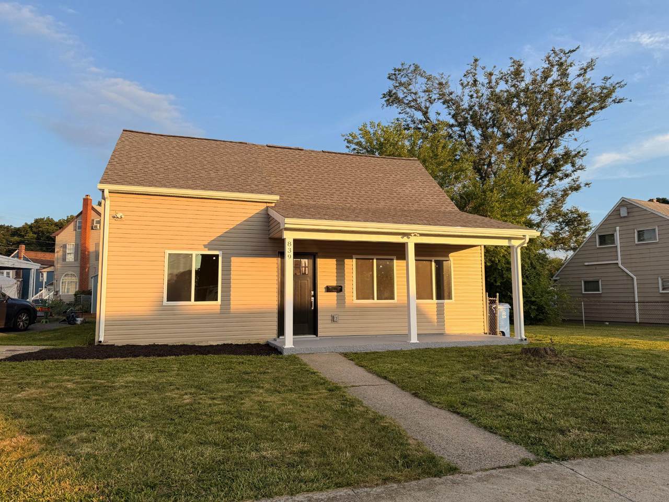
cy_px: 251
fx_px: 464
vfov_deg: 56.8
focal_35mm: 24
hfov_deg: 71.6
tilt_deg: +5.9
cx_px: 334
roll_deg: +0.7
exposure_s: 1/1653
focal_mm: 6.76
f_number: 1.78
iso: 80
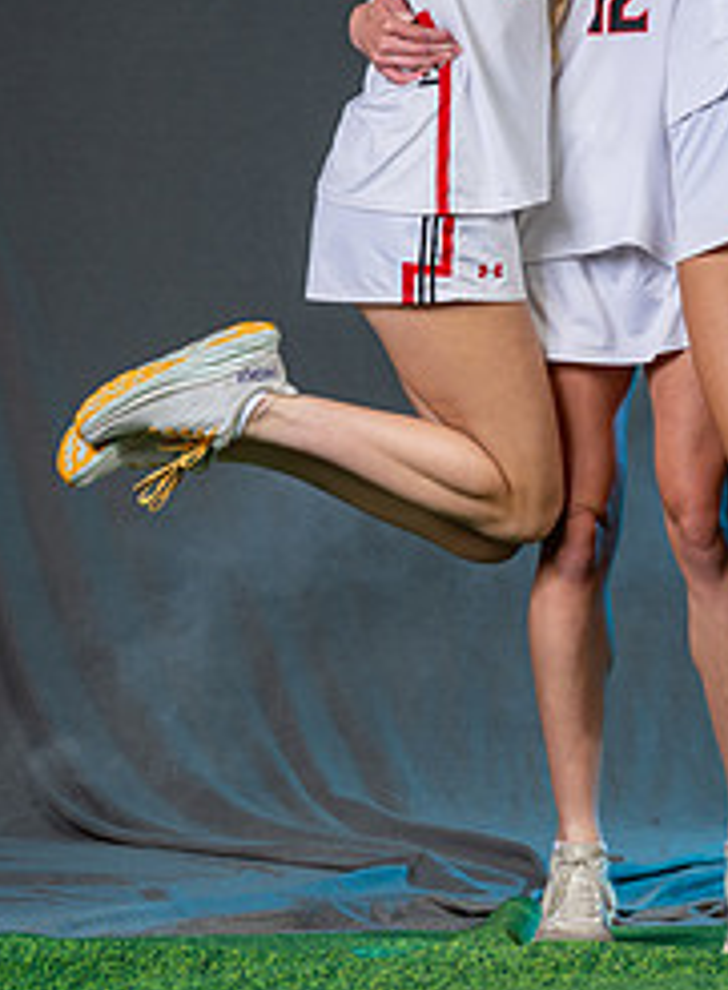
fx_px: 5820
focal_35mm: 205
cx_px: 636
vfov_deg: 9.7
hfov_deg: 7.1
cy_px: 138
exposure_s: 1/125
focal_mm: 71
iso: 80
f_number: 5.6
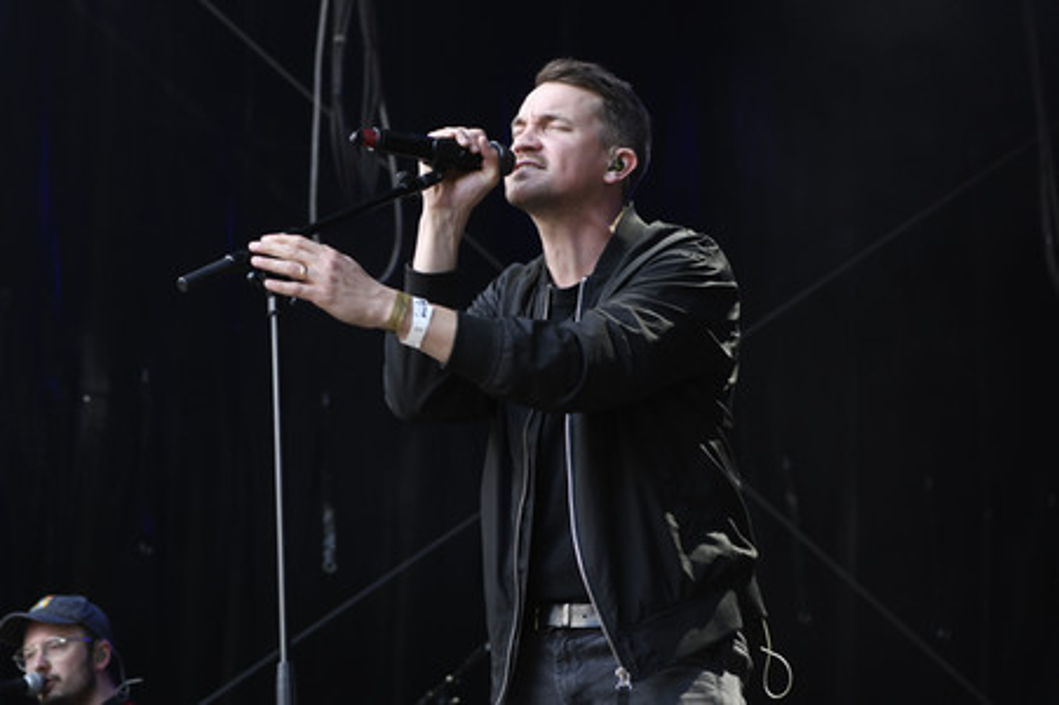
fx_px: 2058
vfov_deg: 19.4
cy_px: 352
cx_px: 530
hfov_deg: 28.9
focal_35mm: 70
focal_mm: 70
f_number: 4
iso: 800
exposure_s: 1/320
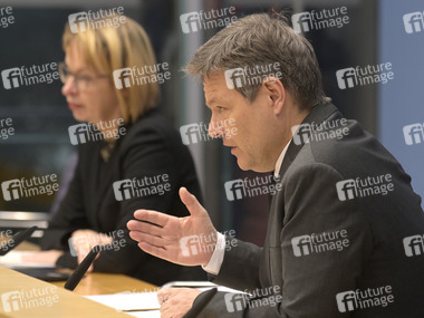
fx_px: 3356
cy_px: 160
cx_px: 224
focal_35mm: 274
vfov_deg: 5.4
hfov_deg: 7.2
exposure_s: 1/320
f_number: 5.6
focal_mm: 240
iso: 3200
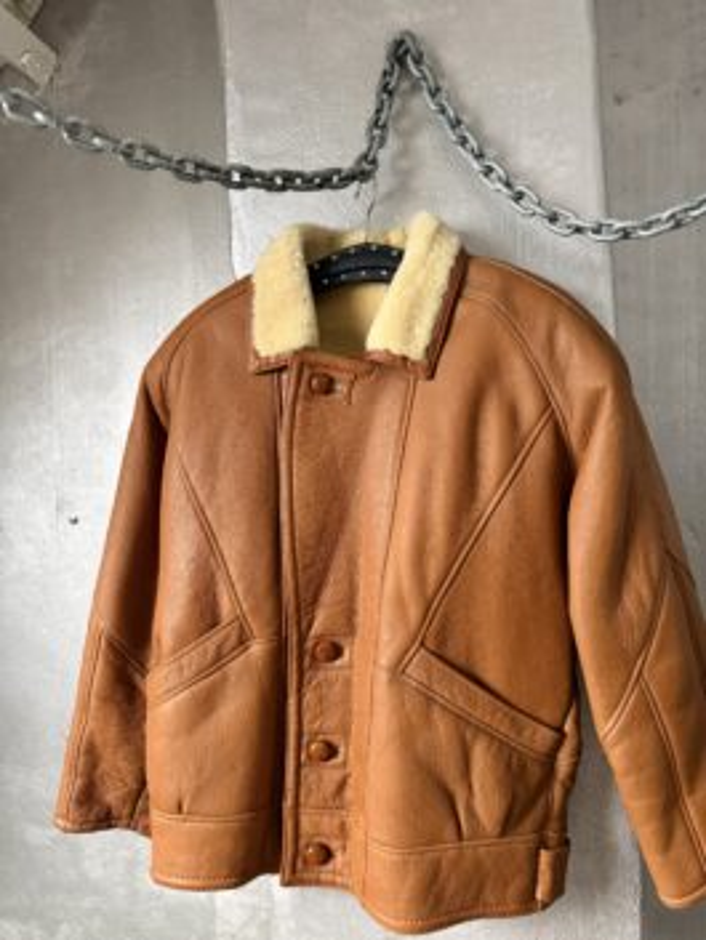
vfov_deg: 71.6
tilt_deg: -0.8
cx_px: 353
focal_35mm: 24
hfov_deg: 56.8
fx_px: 652
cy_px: 470
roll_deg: -0.2
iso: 800
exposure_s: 1/60
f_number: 1.78
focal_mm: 6.76
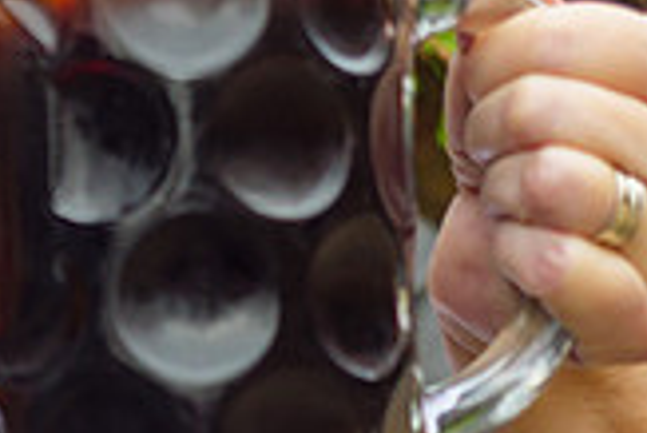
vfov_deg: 6.4
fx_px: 3867
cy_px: 273
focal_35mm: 215
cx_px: -425
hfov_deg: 9.2
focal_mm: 28
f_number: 2.8
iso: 200
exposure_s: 1/320
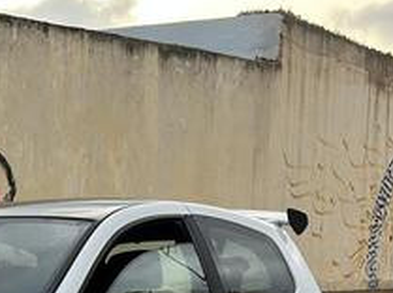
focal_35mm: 150
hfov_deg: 13.0
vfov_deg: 9.6
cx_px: 19
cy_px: 442
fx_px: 1700
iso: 80
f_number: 1.78
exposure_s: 1/734
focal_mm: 6.86
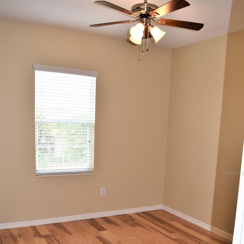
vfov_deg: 46.1
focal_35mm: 35
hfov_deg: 47.2
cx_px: 121
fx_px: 279
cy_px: 173
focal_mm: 18
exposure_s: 1/125
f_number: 5.6
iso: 250
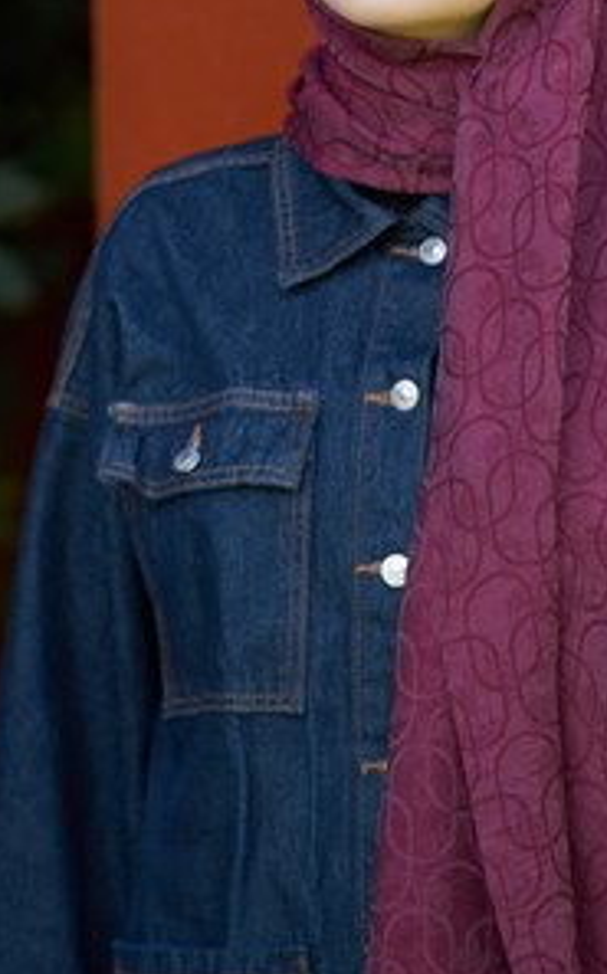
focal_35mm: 303
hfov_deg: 4.3
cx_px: 440
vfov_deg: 6.9
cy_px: 275
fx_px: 8039
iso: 200
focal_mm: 190
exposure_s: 1/200
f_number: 4
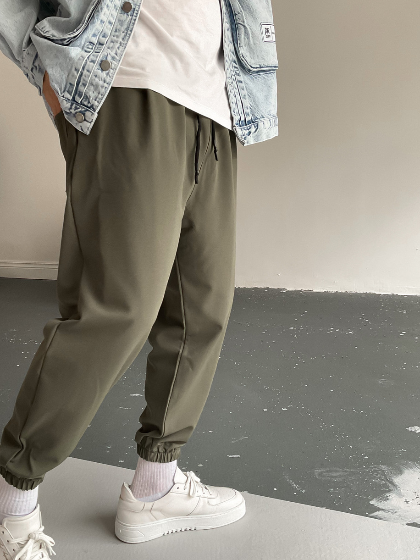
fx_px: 615
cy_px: 279
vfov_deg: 49.0
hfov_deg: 37.6
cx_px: 171
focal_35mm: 38
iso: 64
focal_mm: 3
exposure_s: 1/110
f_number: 1.8
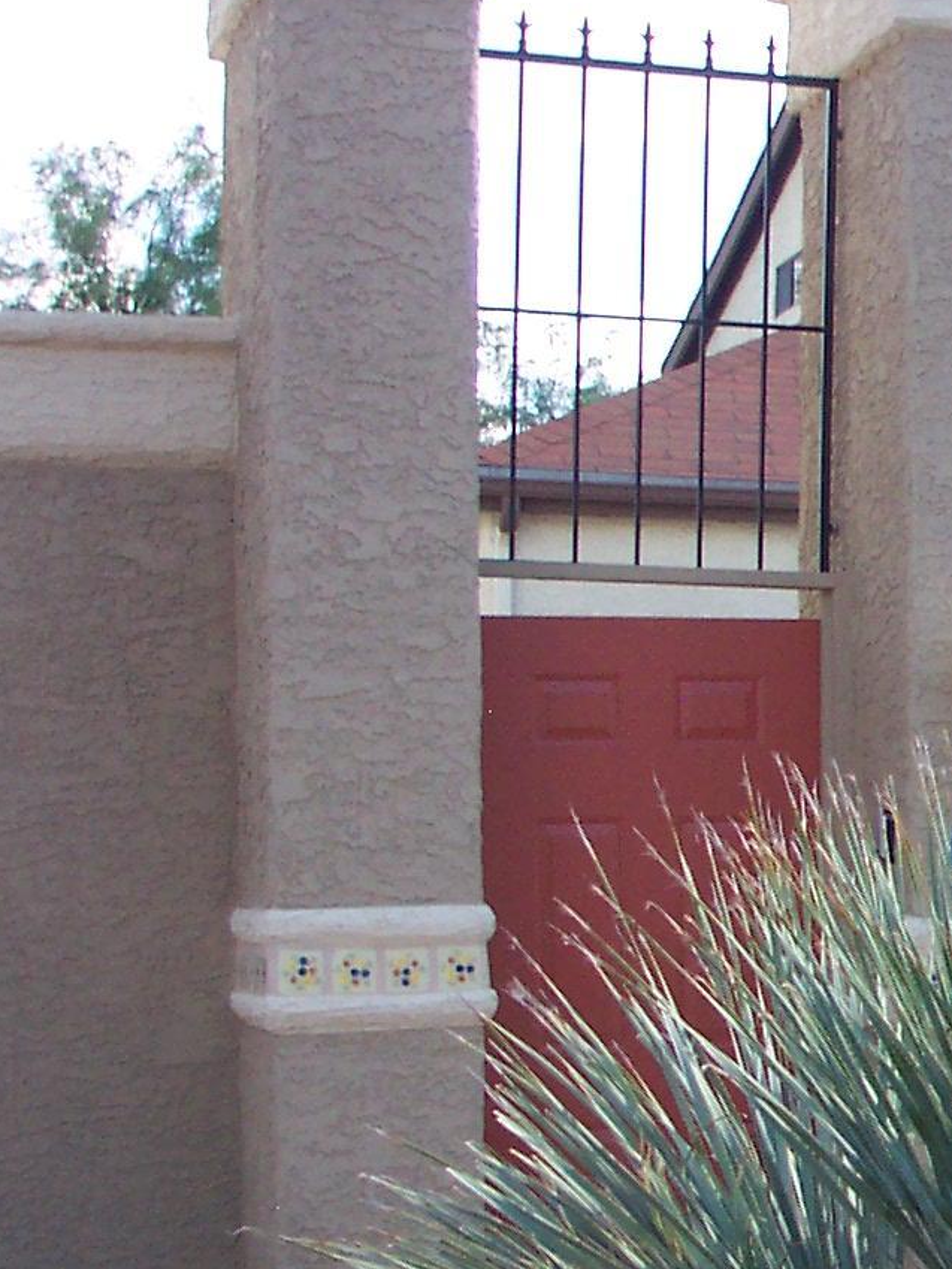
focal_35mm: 97
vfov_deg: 20.1
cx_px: 1536
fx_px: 3556
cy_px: 912
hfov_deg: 14.0
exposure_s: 1/700
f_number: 2.8
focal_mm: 7.5
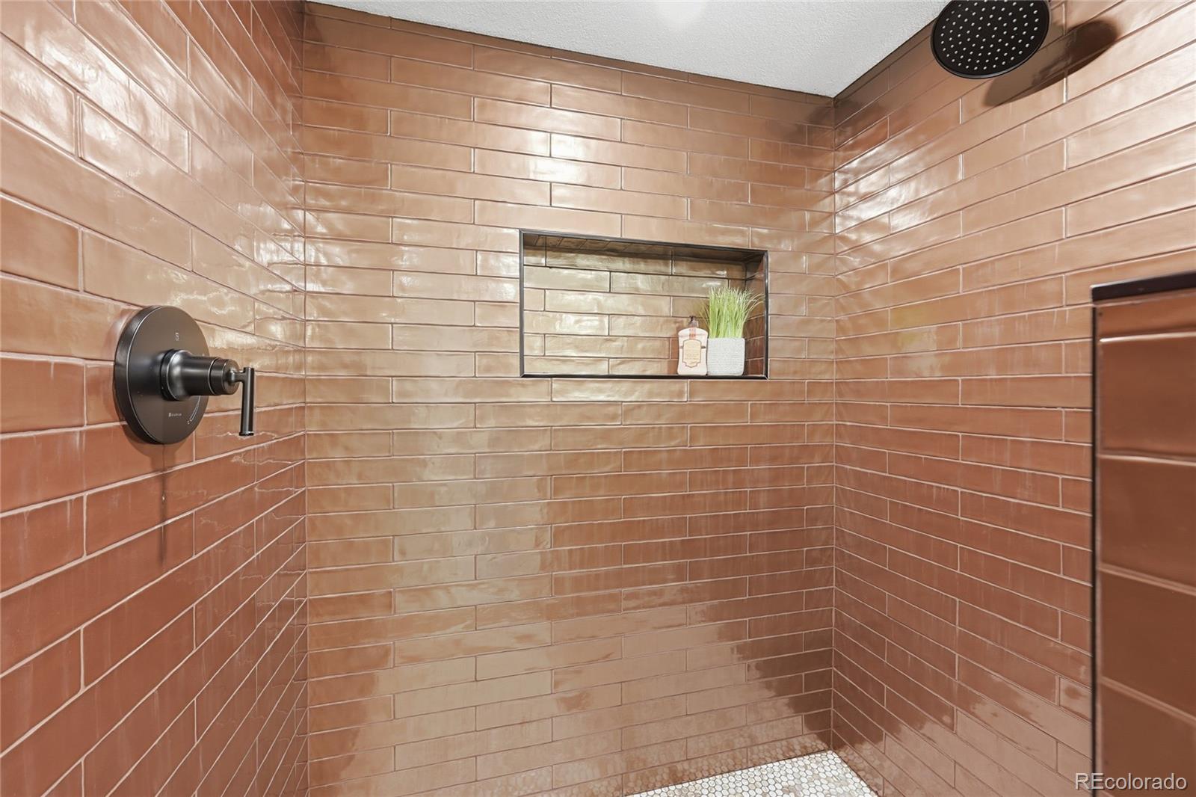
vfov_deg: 81.2
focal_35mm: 14
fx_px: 465
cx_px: 598
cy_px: 398
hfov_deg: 104.3
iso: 400
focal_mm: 14
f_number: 8
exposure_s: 1/60
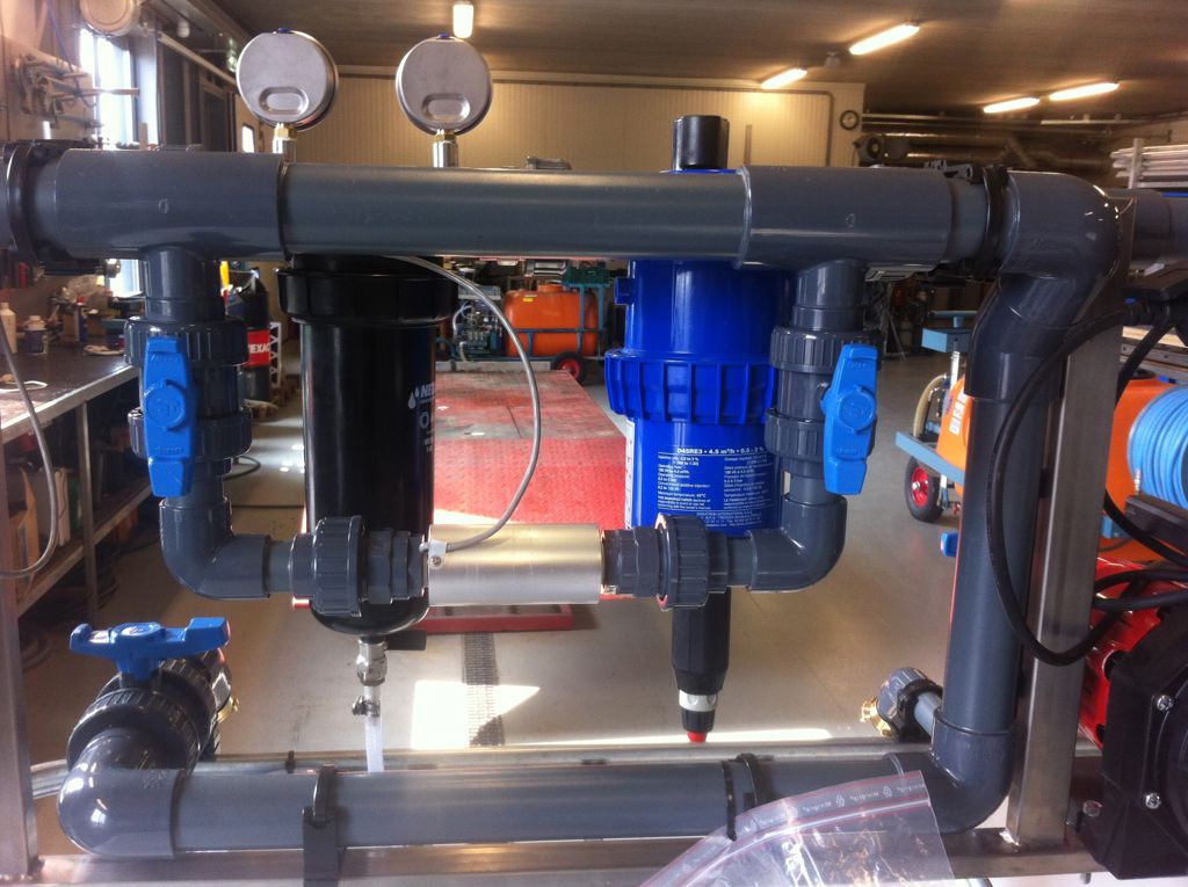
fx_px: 1199
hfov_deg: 52.7
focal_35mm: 35
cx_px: 594
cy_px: 444
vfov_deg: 40.6
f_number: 2.8
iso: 100
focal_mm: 3.85
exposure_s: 1/40
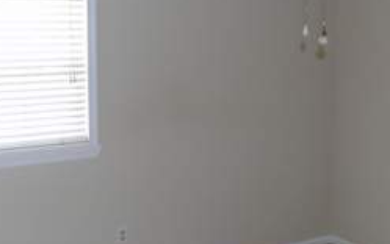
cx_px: 164
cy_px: 96
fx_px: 542
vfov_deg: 25.3
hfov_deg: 39.4
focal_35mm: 51
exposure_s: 1/30
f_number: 3.4
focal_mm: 4.4
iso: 200
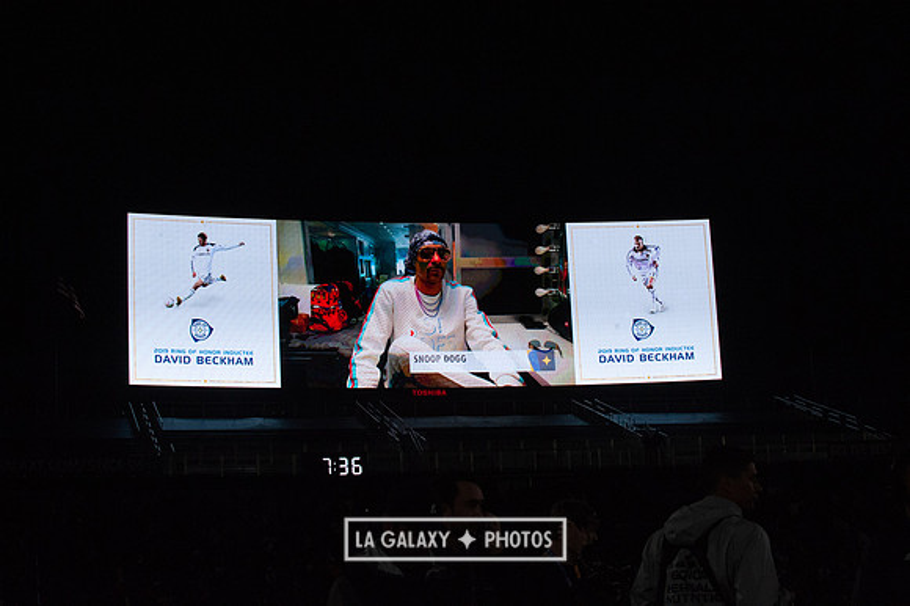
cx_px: 455
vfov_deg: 19.4
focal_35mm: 70
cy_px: 303
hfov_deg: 28.9
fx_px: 1768
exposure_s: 1/1250
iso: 3200
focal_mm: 70
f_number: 18
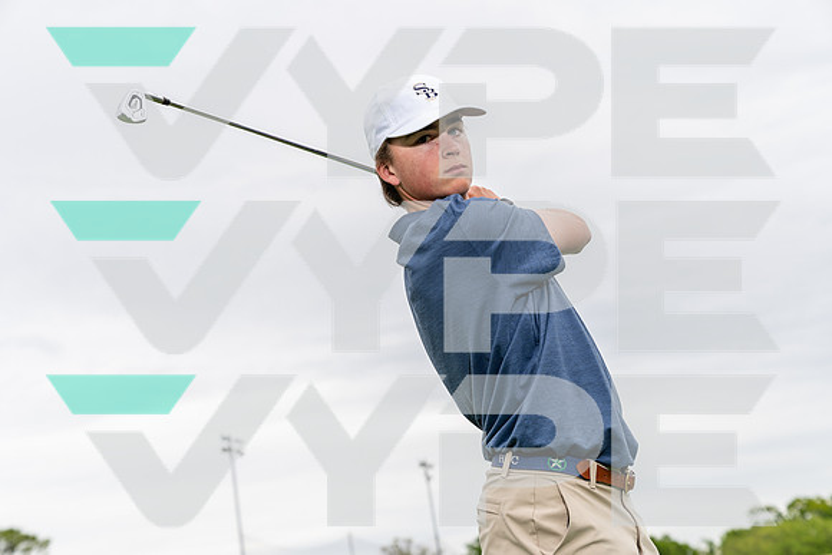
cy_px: 278
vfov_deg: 20.3
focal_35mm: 67
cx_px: 416
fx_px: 1549
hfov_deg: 30.1
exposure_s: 1/250
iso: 100
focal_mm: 67
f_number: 5.6
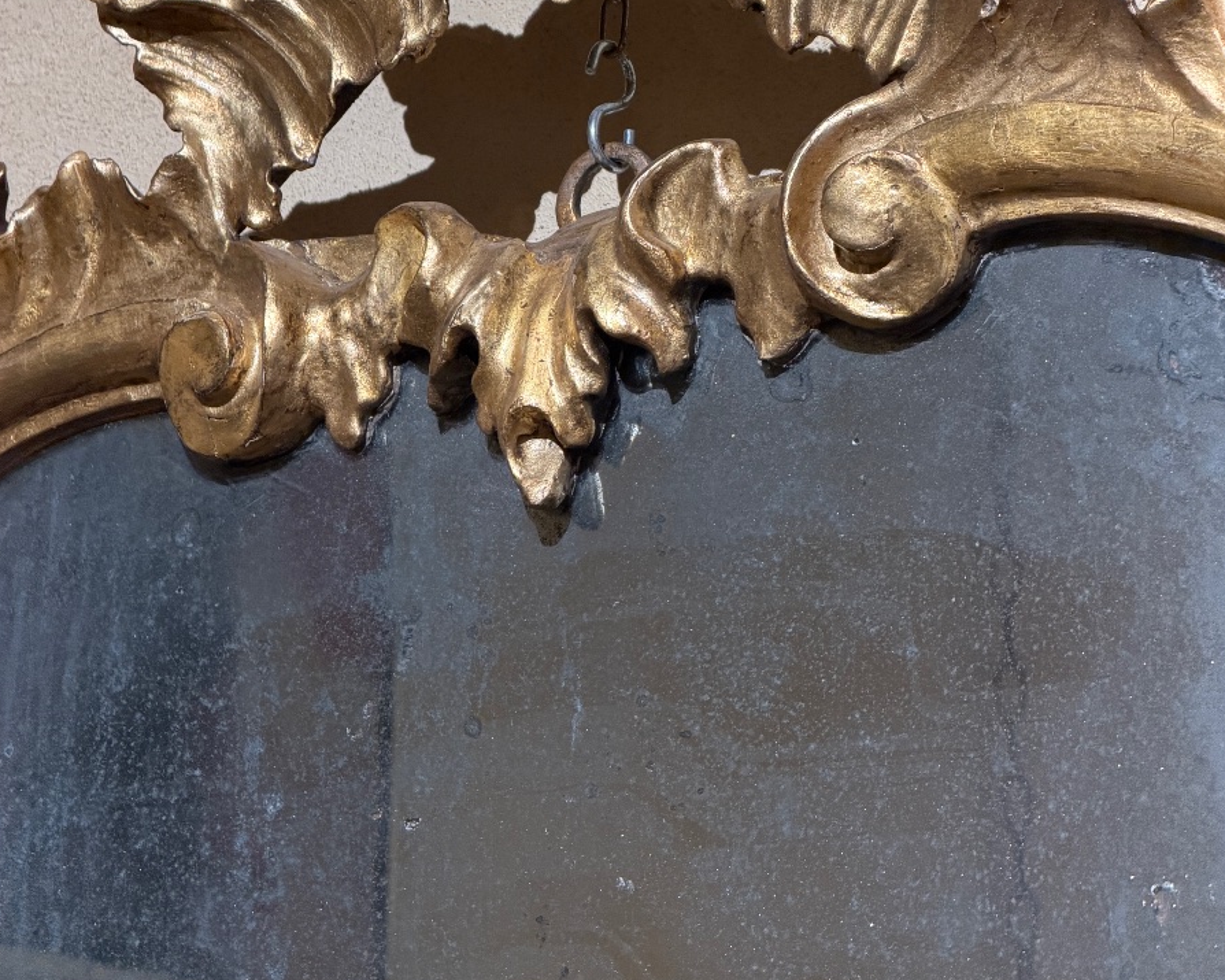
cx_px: 612
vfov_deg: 11.8
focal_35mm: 131
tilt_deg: +20.1
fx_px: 4749
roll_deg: -2.0
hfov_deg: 14.7
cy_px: 260
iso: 250
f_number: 2.8
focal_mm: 16.89
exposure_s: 1/50
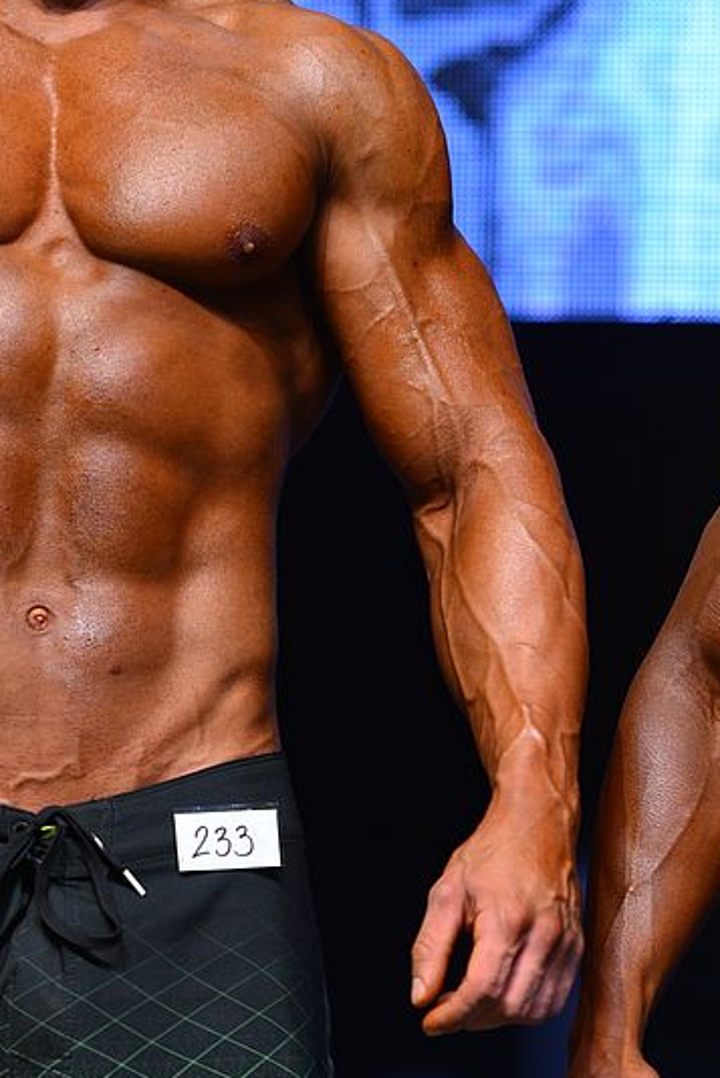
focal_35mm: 359
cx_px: 1
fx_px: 10762
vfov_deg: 5.7
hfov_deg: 3.8
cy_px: 584
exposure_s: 1/250
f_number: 3.2
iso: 640
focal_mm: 160
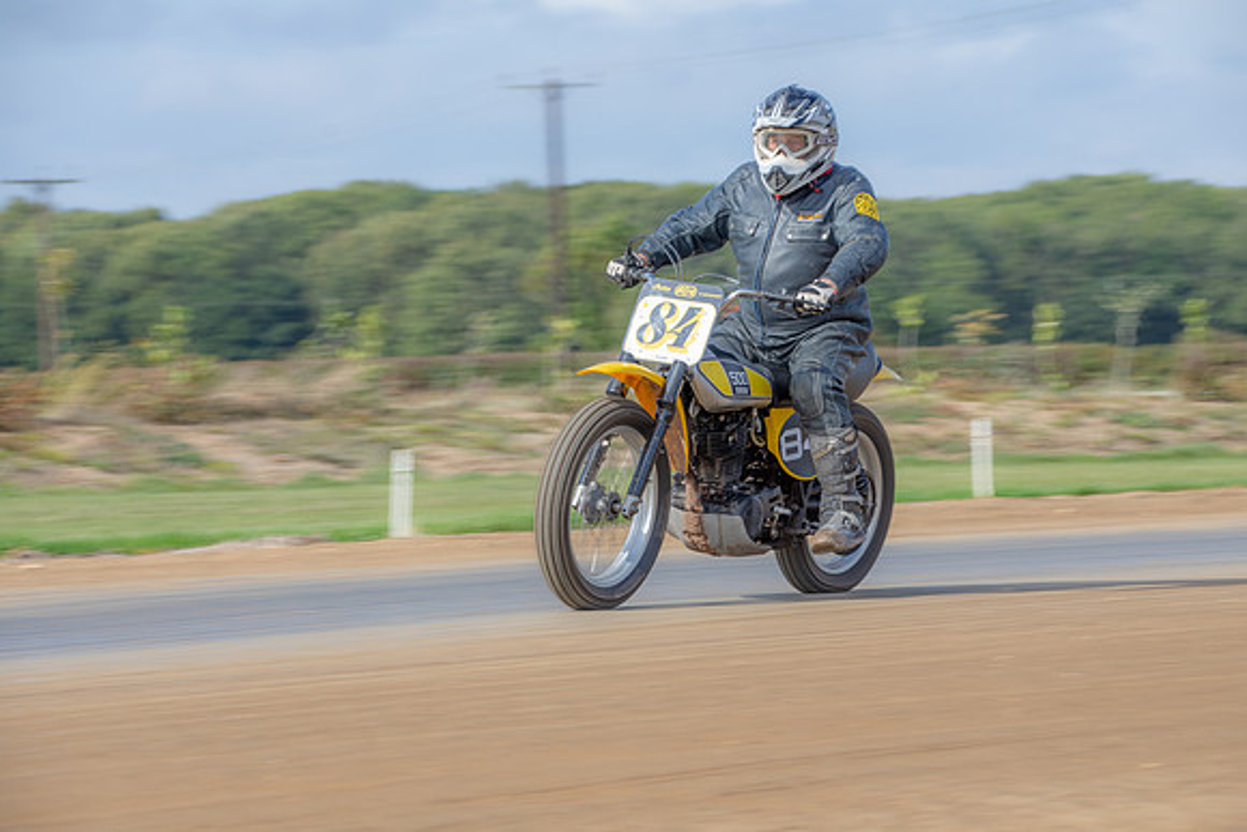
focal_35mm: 180
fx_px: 6236
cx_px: 624
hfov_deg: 11.4
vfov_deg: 7.6
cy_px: 416
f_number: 10
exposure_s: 1/125
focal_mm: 120
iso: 100
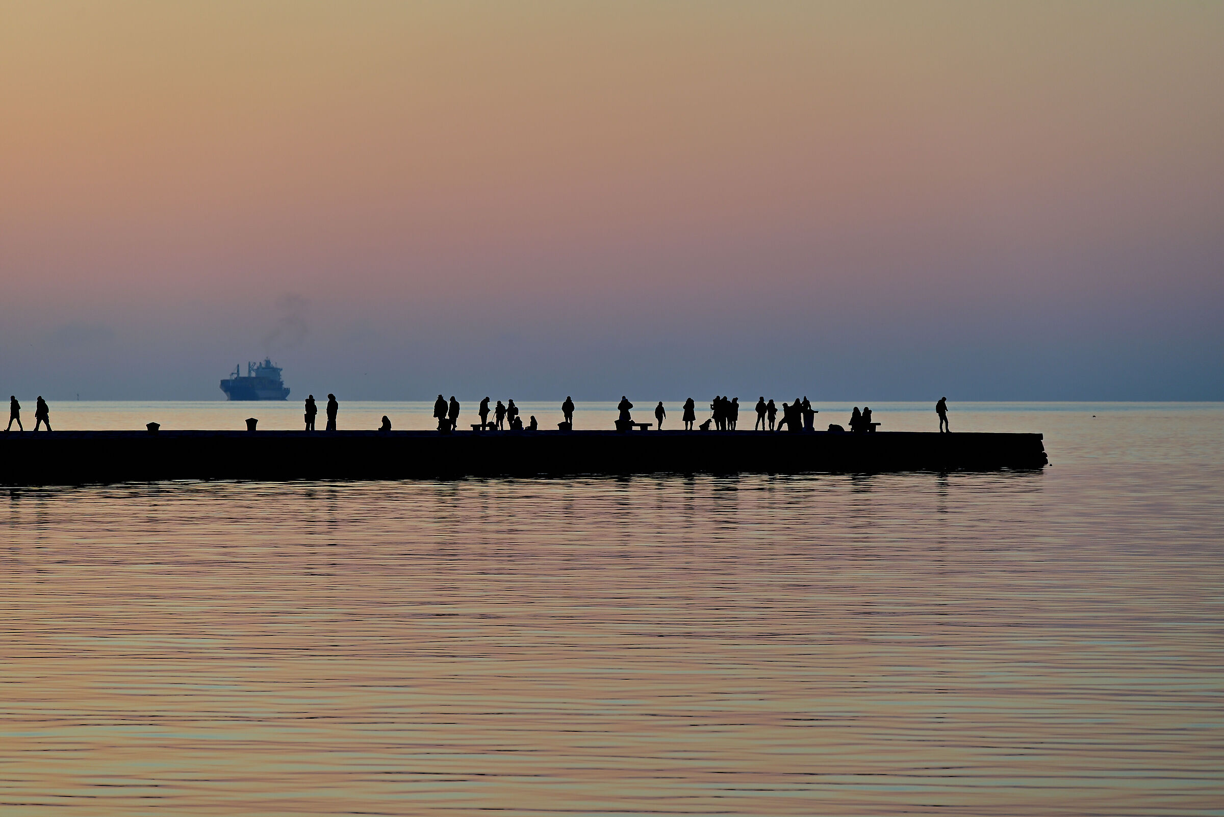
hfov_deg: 12.4
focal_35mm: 165
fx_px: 5612
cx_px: 612
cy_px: 408
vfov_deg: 8.3
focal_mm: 165
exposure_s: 1/250
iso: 100
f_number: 6.3
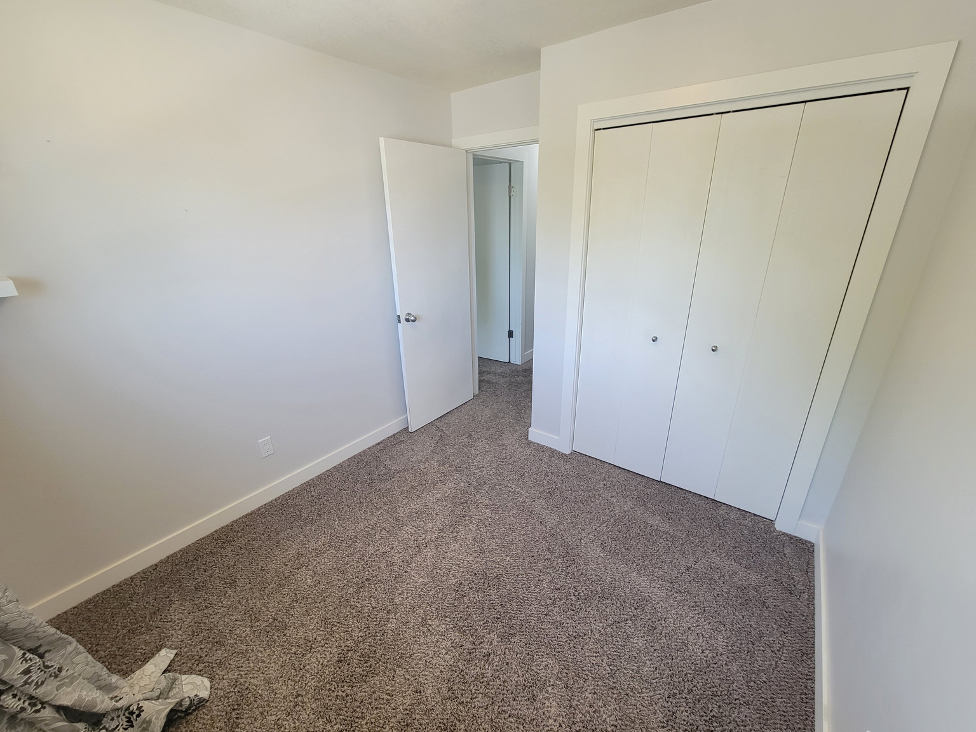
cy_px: 366
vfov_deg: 89.9
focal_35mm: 13
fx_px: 367
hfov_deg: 106.2
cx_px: 488
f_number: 2.2
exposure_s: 1/60
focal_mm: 2.2
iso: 125
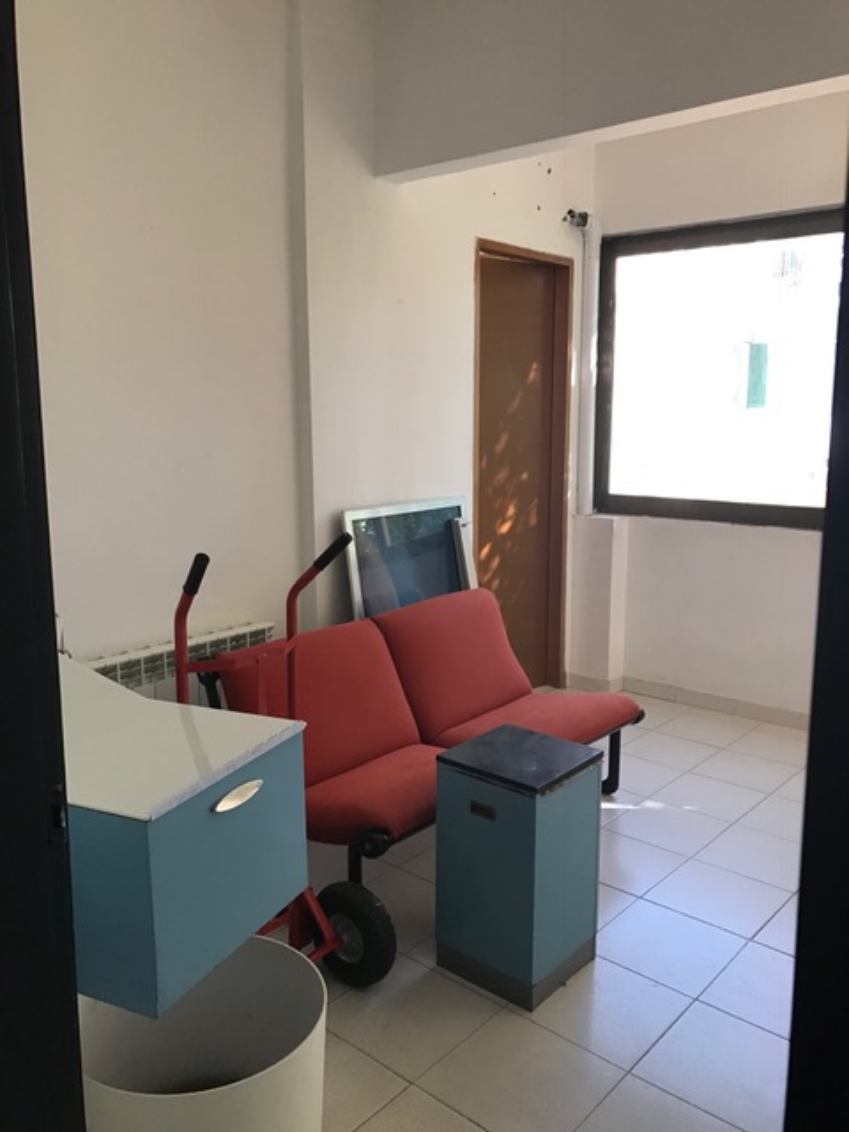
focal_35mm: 28
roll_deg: +0.3
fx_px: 916
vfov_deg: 63.4
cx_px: 424
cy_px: 566
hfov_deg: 49.7
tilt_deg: -8.4
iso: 25
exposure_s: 1/33
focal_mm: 3.99
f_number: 1.8
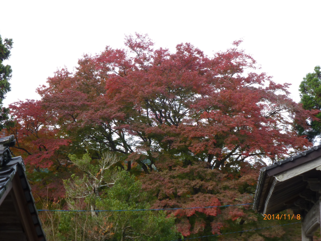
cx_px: 160
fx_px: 946
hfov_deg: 19.3
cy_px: 120
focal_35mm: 102
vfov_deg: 14.5
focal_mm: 18.2
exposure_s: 1/100
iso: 100
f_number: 5.3
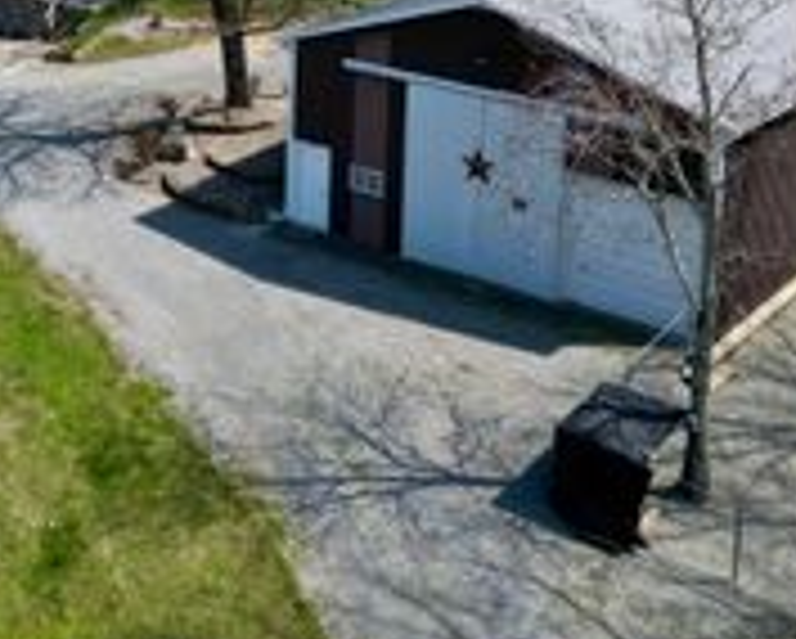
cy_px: -34
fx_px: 1557
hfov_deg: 27.8
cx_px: 112
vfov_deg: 22.1
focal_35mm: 66
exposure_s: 1/3000
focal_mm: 6.72
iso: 120
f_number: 1.7
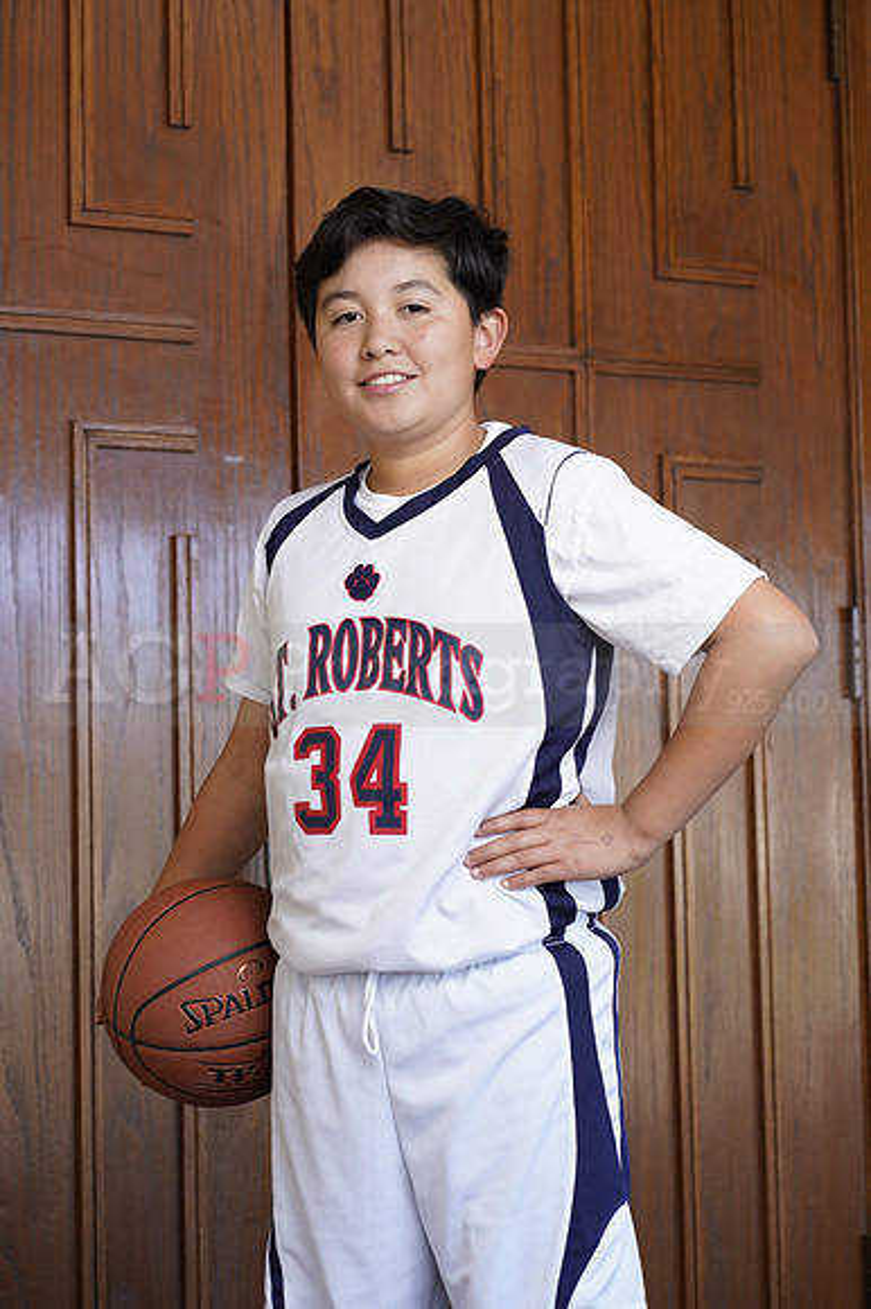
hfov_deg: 16.1
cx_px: 436
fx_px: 3088
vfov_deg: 23.9
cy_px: 654
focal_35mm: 85
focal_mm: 85
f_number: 5.6
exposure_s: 1/60
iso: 200
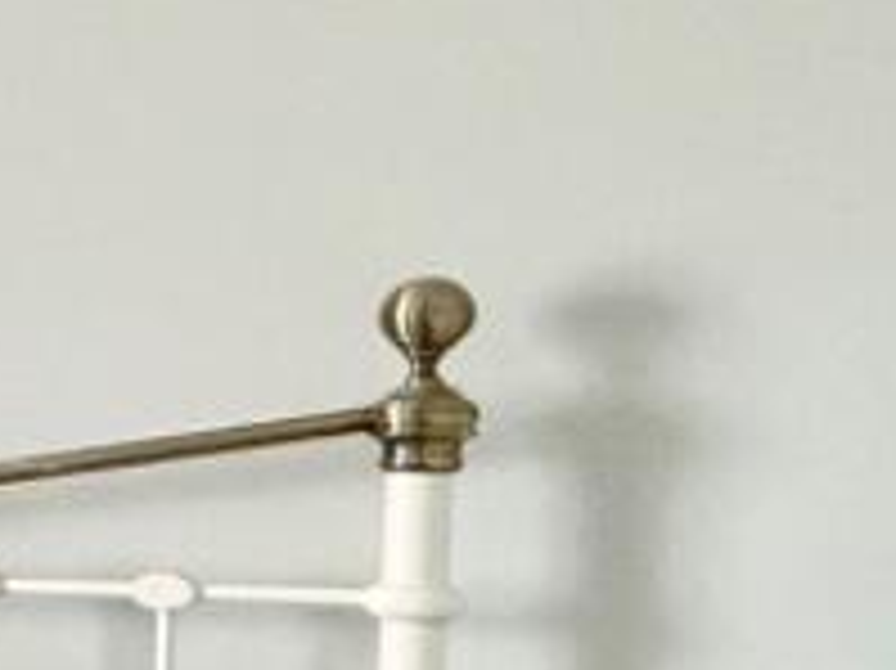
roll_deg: -1.2
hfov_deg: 16.3
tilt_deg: -2.1
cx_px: -1117
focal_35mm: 72
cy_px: 544
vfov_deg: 20.2
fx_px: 1863
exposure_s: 1/99
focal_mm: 2.22
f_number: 2.2
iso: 160
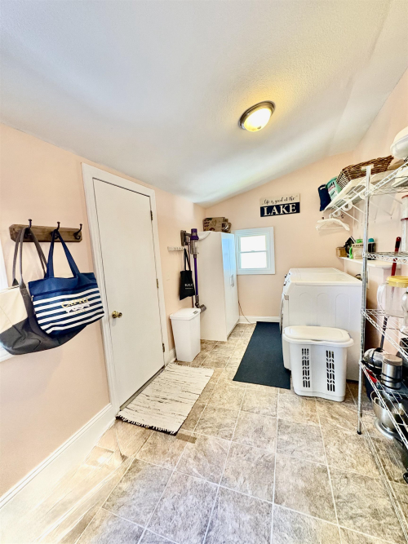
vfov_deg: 102.1
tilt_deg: -6.3
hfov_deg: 85.7
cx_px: 204
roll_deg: +3.8
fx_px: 220
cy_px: 272
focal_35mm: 14
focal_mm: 2.22
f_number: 2.2
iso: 640
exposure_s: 1/60
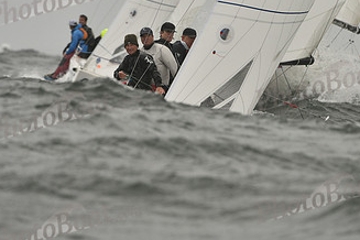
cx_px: 199
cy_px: 41
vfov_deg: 2.2
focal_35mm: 639
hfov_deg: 3.2
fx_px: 6390
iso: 400
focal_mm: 360
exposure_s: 1/1000
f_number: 6.3
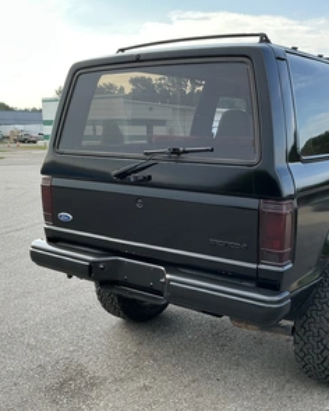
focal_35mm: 37
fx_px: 450
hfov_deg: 39.5
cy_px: 205
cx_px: 229
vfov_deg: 49.1
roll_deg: +0.3
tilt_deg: -7.7
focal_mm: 3
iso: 25
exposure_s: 1/338
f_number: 1.8
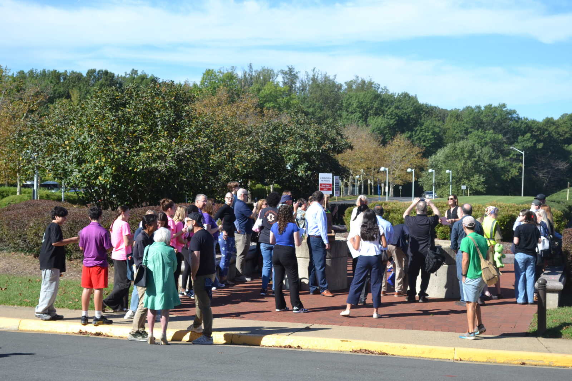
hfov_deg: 28.1
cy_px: 190
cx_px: 286
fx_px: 1144
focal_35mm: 72
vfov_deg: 18.9
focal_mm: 48
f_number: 7.1
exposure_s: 1/200
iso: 100
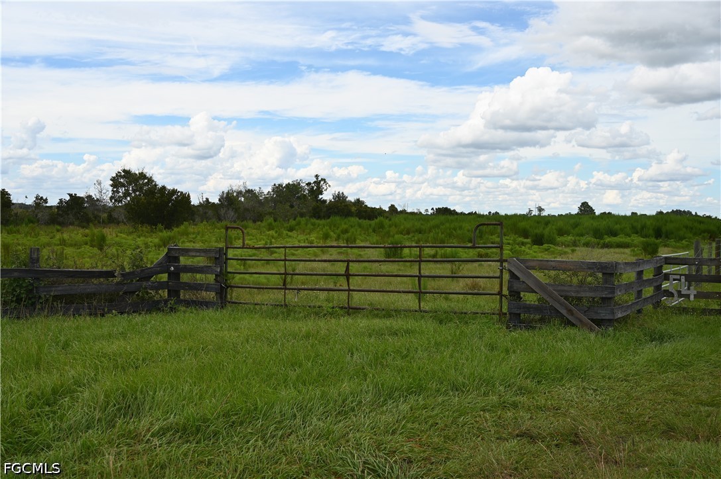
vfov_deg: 34.2
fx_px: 780
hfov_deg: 49.6
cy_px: 240
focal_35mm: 39
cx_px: 360
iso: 100
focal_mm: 39
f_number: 7.1
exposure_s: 1/400
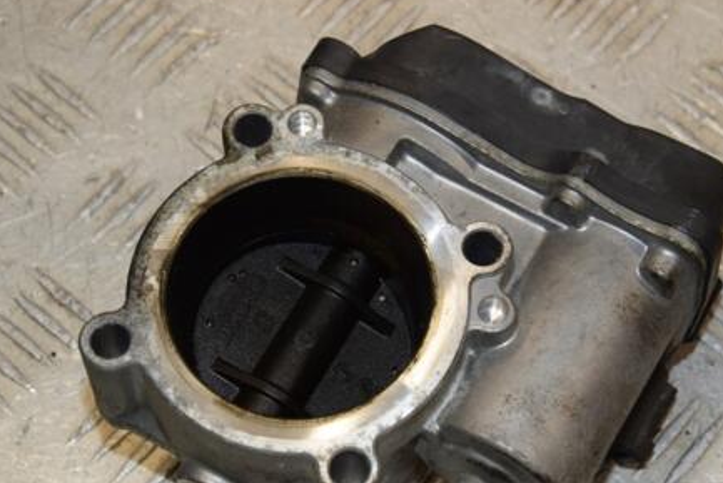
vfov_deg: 12.7
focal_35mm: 108
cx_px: 406
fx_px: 2170
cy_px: 286
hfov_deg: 18.9
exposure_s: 1/200
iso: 800
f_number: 8
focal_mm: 52
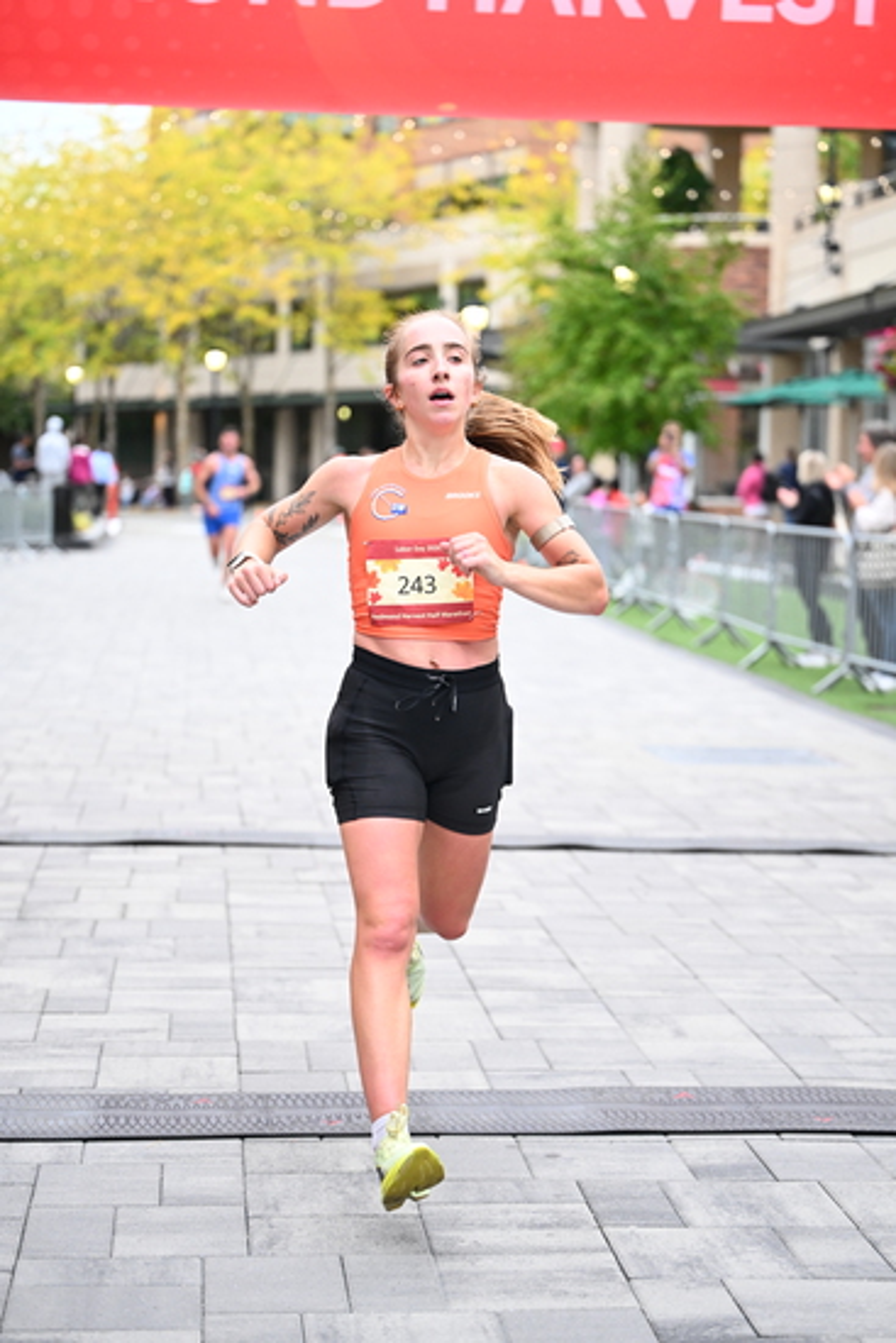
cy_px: 672
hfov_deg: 19.5
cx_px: 448
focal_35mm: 70
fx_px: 2611
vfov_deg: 28.8
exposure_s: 1/800
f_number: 2.8
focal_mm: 70
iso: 1600
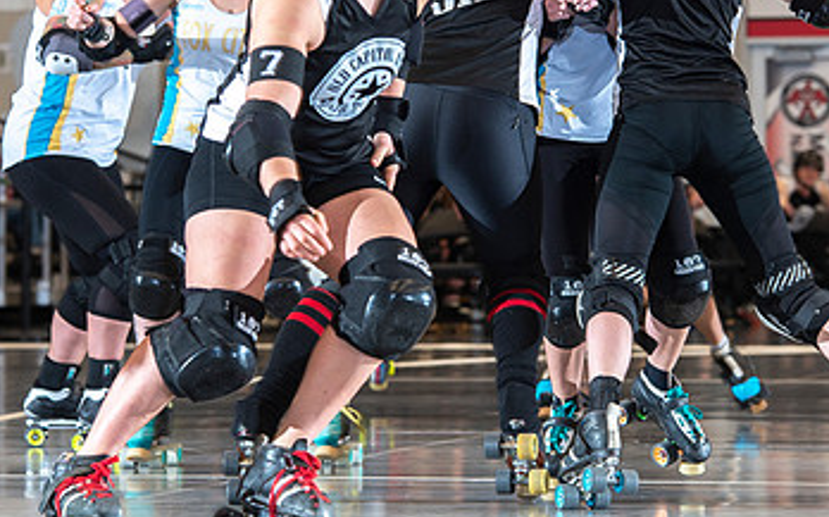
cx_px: 403
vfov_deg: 5.5
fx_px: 5374
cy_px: 204
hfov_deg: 8.8
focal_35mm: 238
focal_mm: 140
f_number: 5.6
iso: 500
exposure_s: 1/160
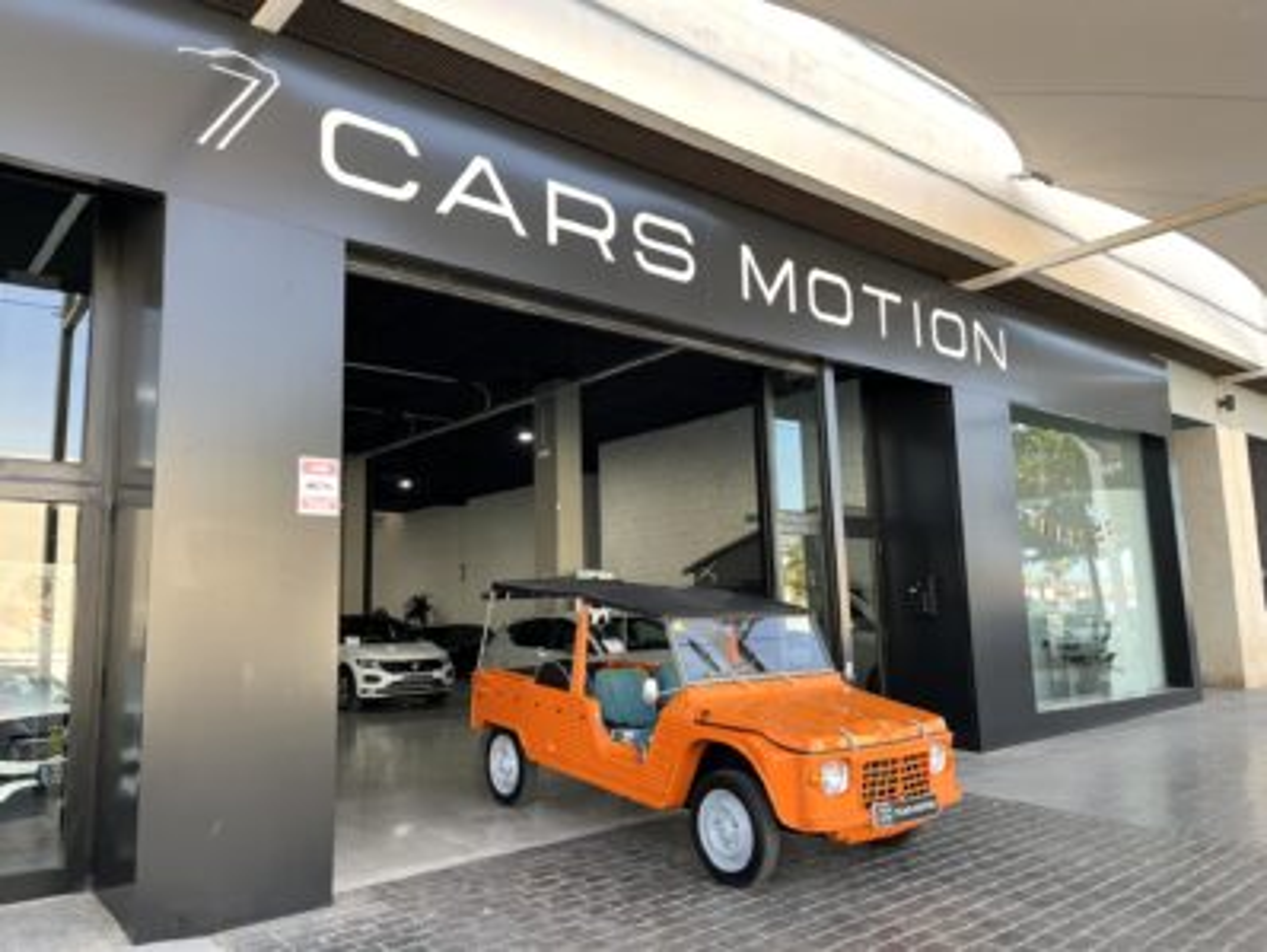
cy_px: 476
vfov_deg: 53.1
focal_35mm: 26
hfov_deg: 67.3
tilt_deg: +8.2
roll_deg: +2.4
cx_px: 634
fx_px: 952
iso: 40
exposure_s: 1/169
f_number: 1.6
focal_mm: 5.1
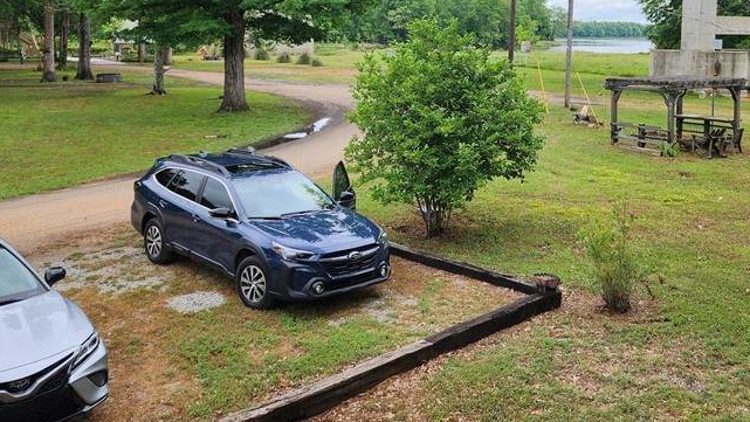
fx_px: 796
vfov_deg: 29.2
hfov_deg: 50.0
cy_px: 98
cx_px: 470
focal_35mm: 40
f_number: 1.8
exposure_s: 1/425
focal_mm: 6.4
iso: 12
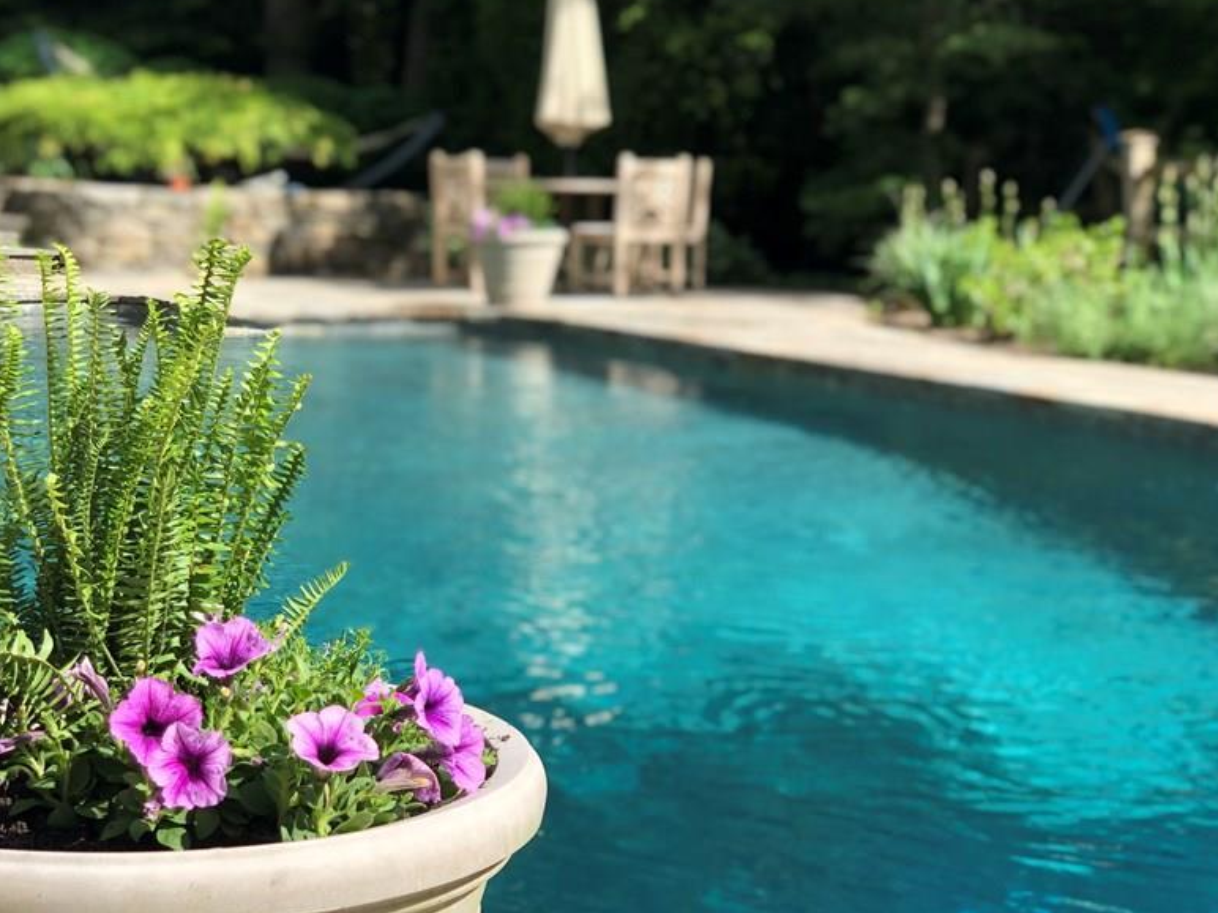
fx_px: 2428
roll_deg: -0.9
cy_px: 487
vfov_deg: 21.3
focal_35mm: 69
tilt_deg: -9.0
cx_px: 426
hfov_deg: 28.0
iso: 16
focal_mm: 6
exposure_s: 1/552
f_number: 2.4
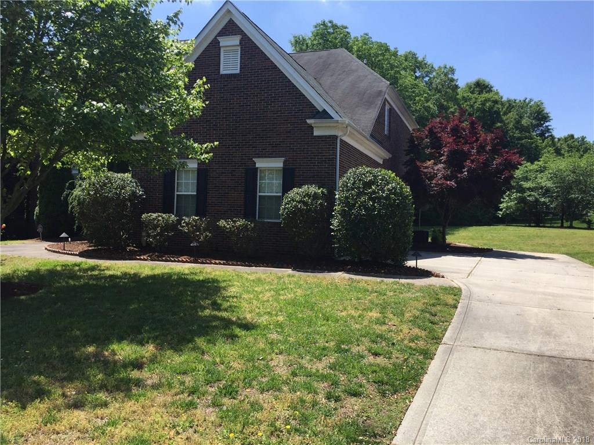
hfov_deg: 61.7
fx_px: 498
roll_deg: -2.8
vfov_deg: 48.2
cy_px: 222
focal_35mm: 29
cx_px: 297
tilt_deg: -1.1
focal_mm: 4.15
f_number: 2.2
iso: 32
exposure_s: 1/1236
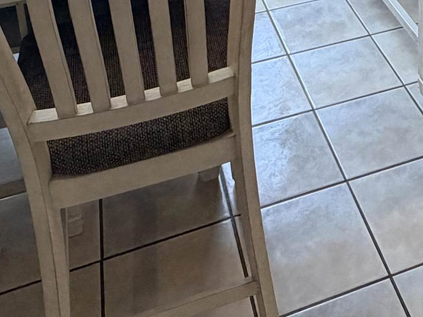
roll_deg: +0.7
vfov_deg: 20.8
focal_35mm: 58
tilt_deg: -16.2
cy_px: -182
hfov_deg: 31.4
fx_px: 709
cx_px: 393
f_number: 2.2
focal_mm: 2.22
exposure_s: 1/120
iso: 200
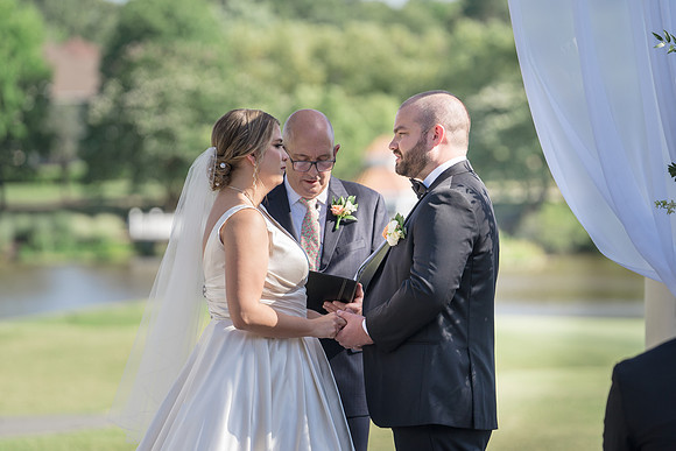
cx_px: 346
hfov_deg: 10.0
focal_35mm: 205
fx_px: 3850
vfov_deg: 6.7
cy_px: 220
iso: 100
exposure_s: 1/500
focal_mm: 200
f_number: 4
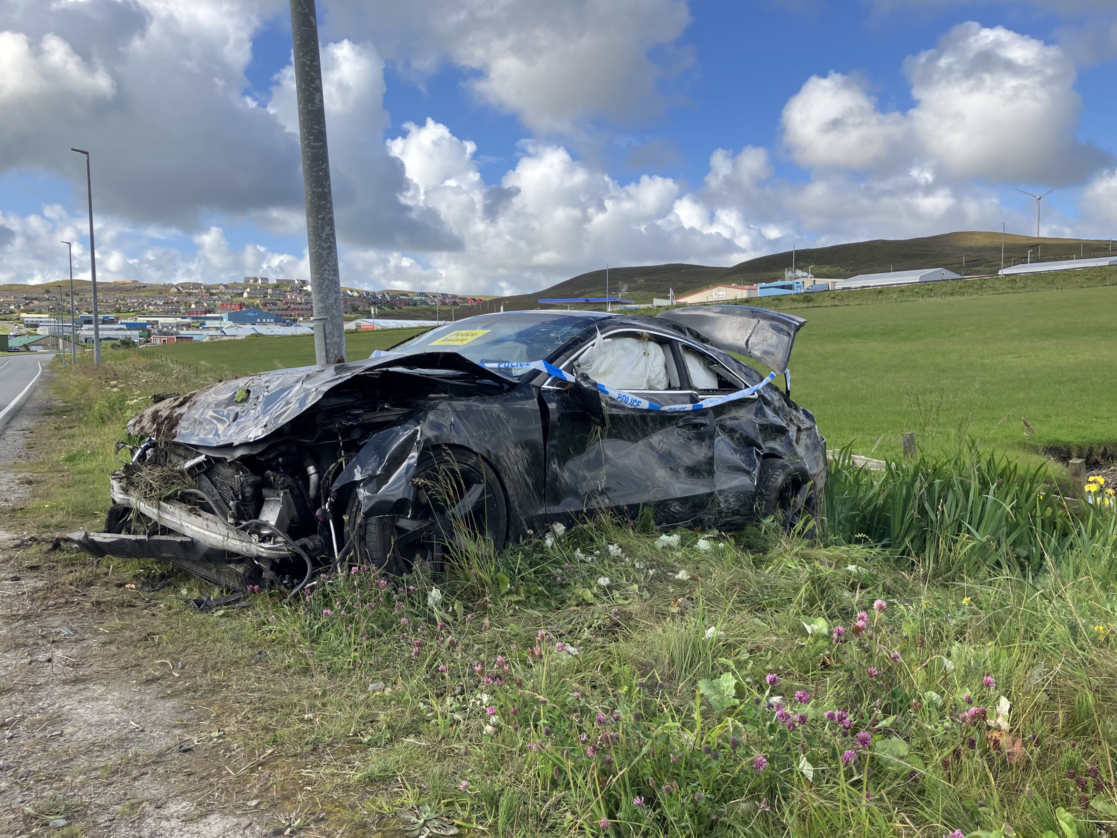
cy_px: 419
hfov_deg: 63.4
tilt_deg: -4.3
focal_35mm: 28
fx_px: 904
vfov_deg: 49.7
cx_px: 558
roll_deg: +0.2
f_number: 1.8
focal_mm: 3.99
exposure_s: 1/1116
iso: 32
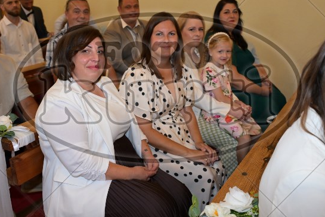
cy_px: 88
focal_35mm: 38
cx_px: 157
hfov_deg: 51.2
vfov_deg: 35.3
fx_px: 339
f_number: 4.5
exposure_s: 1/100
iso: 3200
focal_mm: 31.5
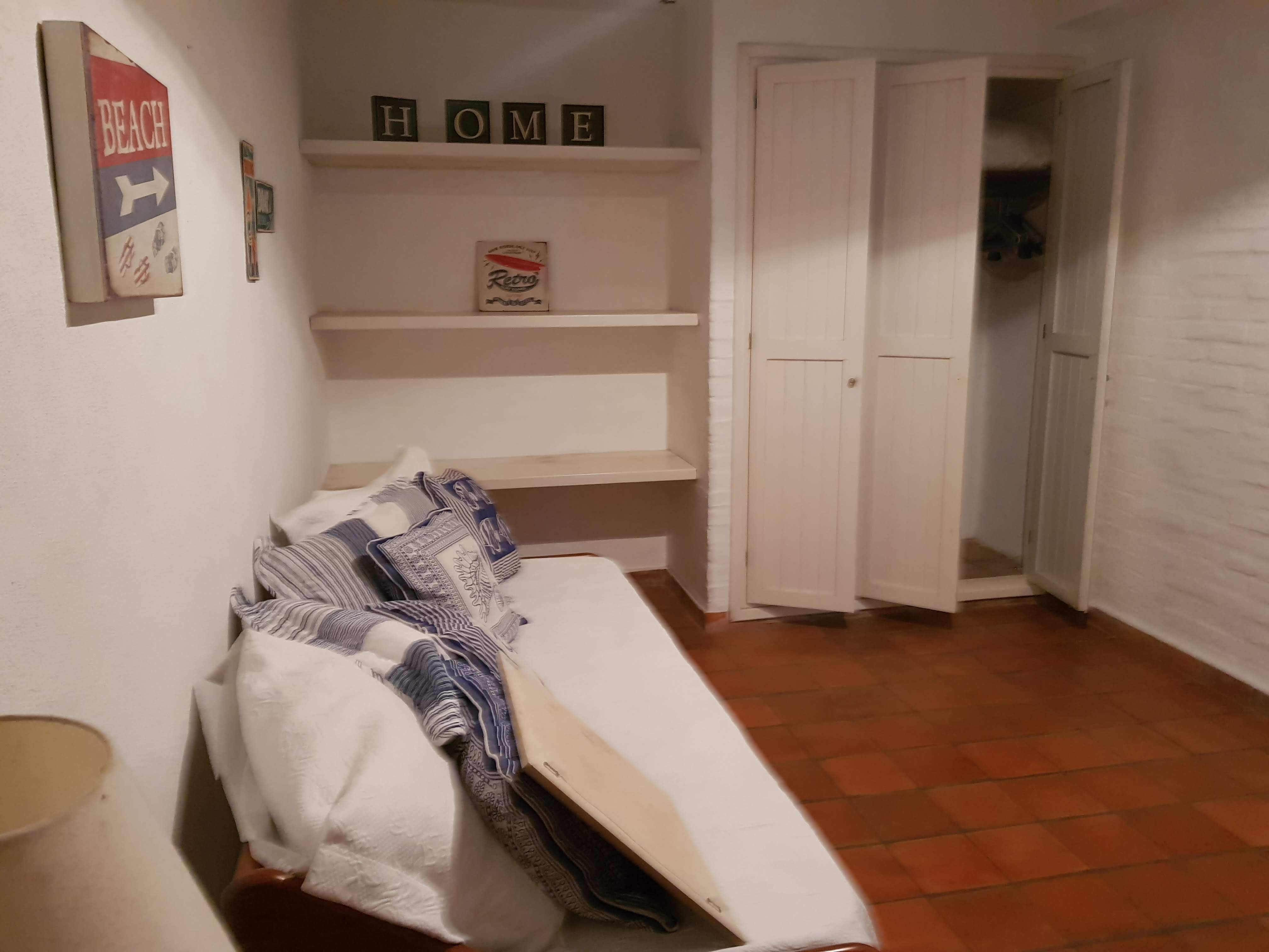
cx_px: 634
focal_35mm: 26
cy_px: 476
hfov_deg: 67.3
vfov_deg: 53.1
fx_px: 953
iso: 200
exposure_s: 1/10
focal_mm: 4.2
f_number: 1.7
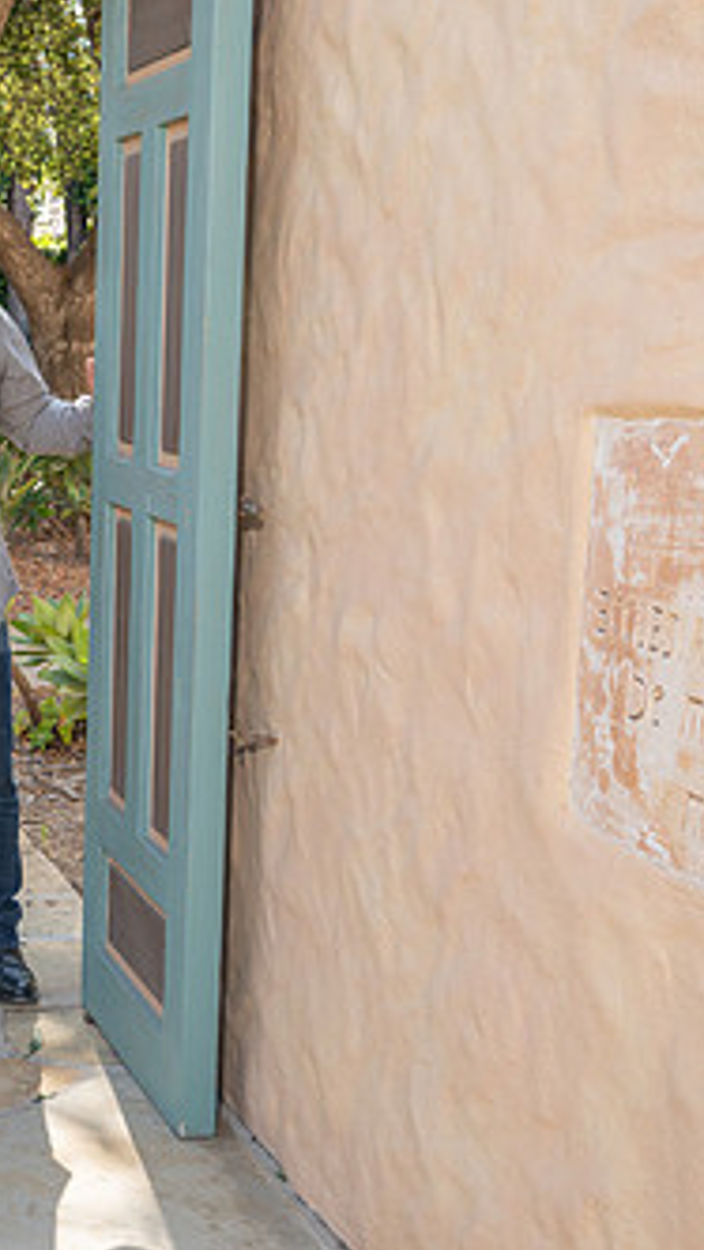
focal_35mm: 54
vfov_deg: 38.4
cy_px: 563
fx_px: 1790
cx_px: -312
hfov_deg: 19.7
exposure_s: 1/200
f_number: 5.6
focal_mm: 29.5
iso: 200
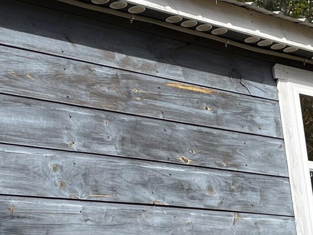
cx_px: 210
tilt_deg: +7.0
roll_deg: +5.8
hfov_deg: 17.2
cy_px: 247
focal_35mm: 114
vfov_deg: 12.8
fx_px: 1031
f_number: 1.6
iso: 50
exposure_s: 1/1279
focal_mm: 5.1
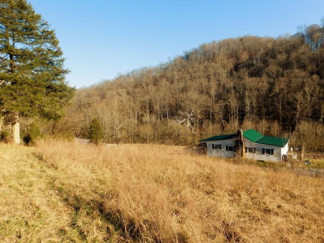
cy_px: 122
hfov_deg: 73.9
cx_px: 162
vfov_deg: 58.9
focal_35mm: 23
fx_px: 215
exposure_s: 1/1000
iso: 125
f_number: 3
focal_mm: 4
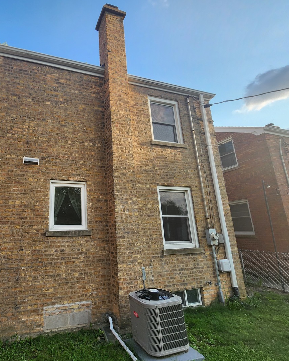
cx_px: 87
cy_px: 181
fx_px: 182
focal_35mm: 17
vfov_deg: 89.6
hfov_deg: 73.6
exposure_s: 1/834
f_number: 2.2
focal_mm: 2.2
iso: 50
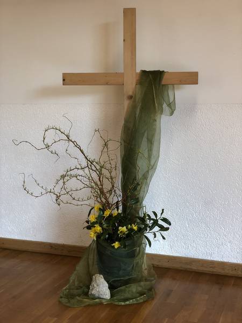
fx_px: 485
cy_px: 162
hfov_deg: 28.0
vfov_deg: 36.8
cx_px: 121
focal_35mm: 52
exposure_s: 1/50
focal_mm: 6
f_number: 2.4
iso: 50
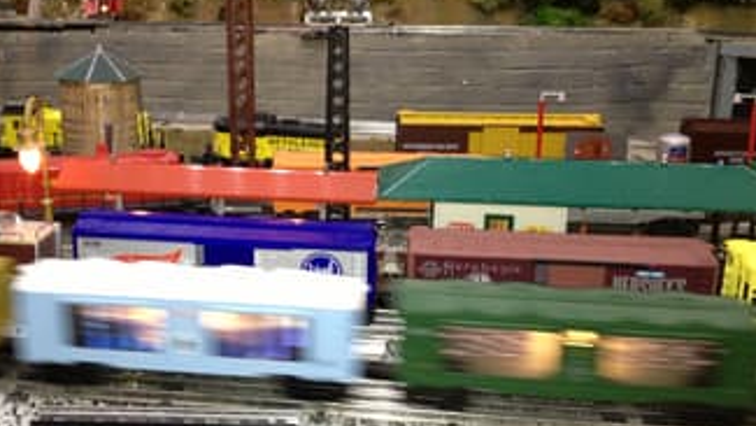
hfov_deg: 43.5
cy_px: 147
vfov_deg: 25.3
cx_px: 295
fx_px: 942
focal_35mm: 47
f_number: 2.4
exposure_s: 1/20
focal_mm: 4.28
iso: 160
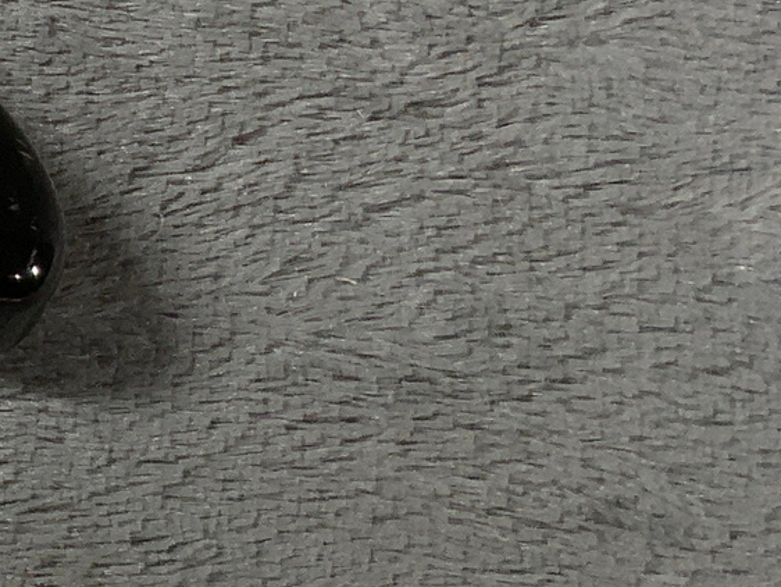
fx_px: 2979
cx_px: -600
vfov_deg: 11.2
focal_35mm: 132
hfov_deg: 13.5
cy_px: 374
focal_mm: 3
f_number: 1.8
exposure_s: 1/156
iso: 25
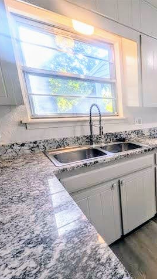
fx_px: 141
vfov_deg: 89.6
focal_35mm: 19
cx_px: 179
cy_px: 140
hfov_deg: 43.0
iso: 67
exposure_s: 1/60
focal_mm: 1.95
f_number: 2.2
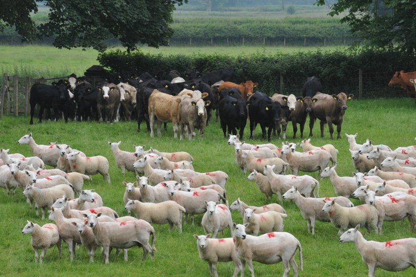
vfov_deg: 7.2
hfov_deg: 10.8
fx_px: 2194
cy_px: 138
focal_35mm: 190
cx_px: 208
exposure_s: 1/400
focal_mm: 190
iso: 1600
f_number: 14
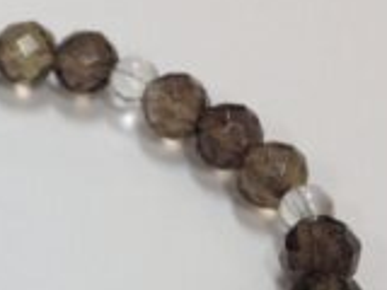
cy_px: 295
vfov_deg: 11.8
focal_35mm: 124
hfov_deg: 15.2
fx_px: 1386
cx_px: -99
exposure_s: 1/20
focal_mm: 4.12
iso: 50
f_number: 2.4
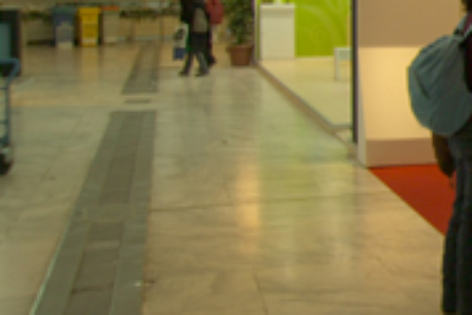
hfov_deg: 20.4
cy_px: -8
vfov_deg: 16.5
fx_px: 1063
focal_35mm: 81
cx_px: 758
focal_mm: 24
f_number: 4.8
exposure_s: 1/20
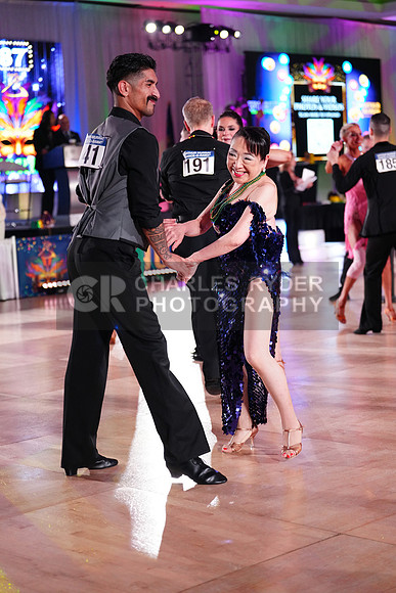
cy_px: 296
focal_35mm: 70
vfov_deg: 28.8
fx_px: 1154
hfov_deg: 19.5
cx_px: 198
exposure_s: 1/640
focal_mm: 70
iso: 2500
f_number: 2.8
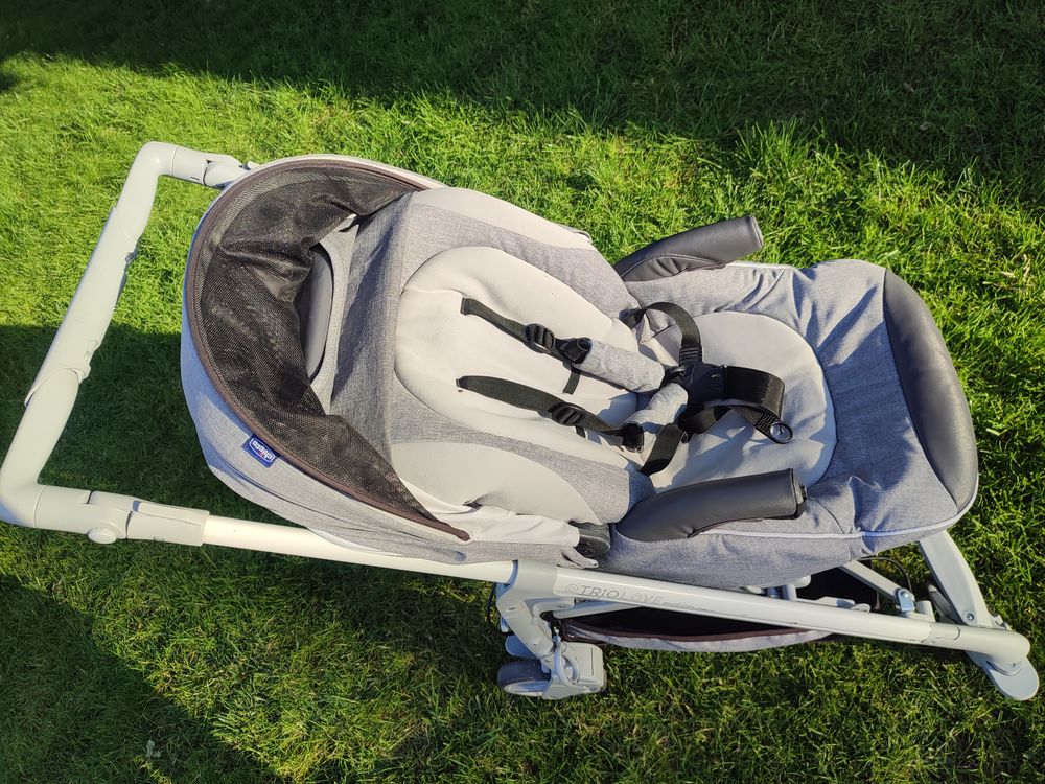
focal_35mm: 24
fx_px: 725
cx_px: 522
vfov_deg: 56.8
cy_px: 392
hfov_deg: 71.6
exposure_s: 1/394
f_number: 1.89
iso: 50
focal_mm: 5.89
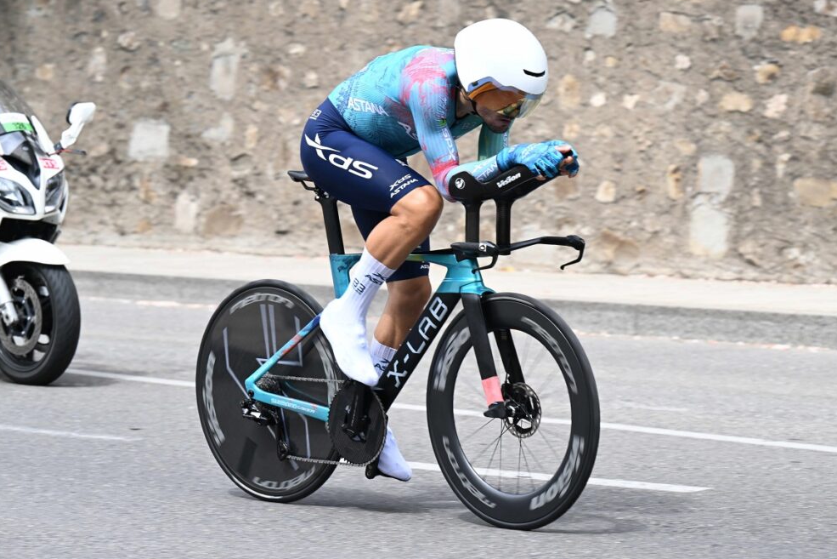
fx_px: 3627
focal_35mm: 156
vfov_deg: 8.8
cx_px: 433
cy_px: 277
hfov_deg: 13.2
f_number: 8
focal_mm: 150
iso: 400
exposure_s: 1/400
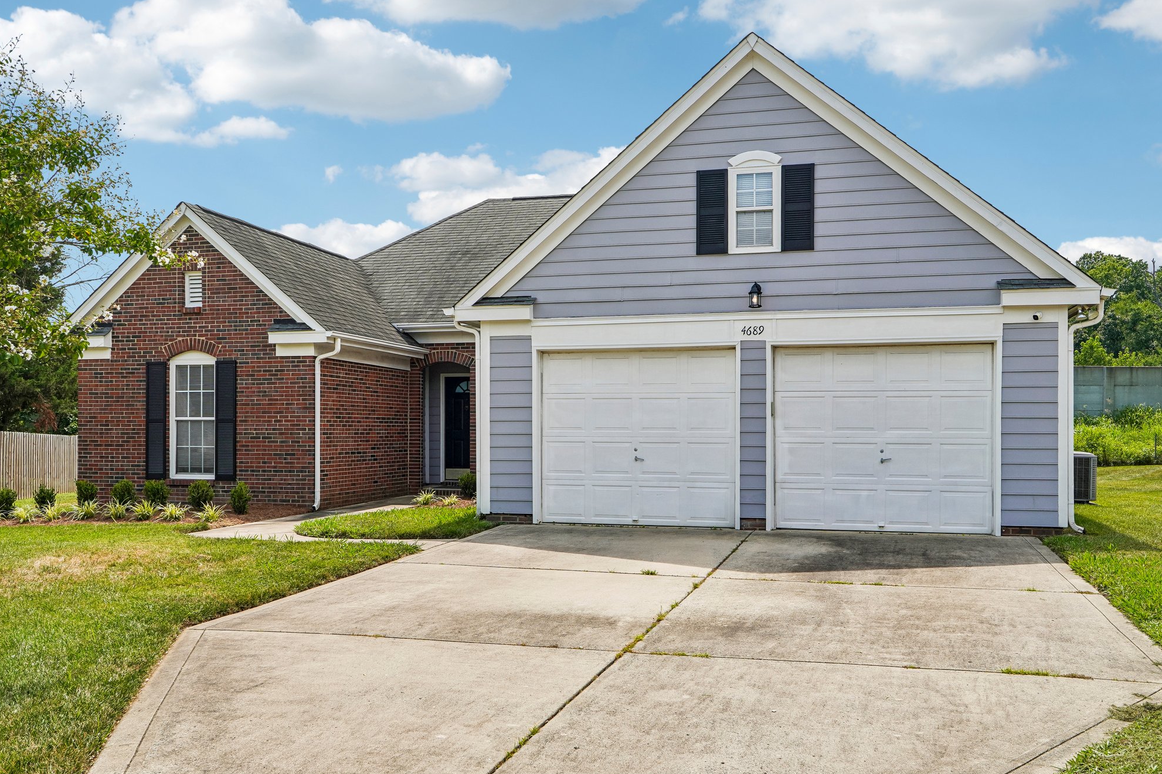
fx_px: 1000
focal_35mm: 31
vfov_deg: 42.3
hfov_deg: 60.3
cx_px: 582
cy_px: 389
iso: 100
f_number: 8
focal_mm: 20
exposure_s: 1/125
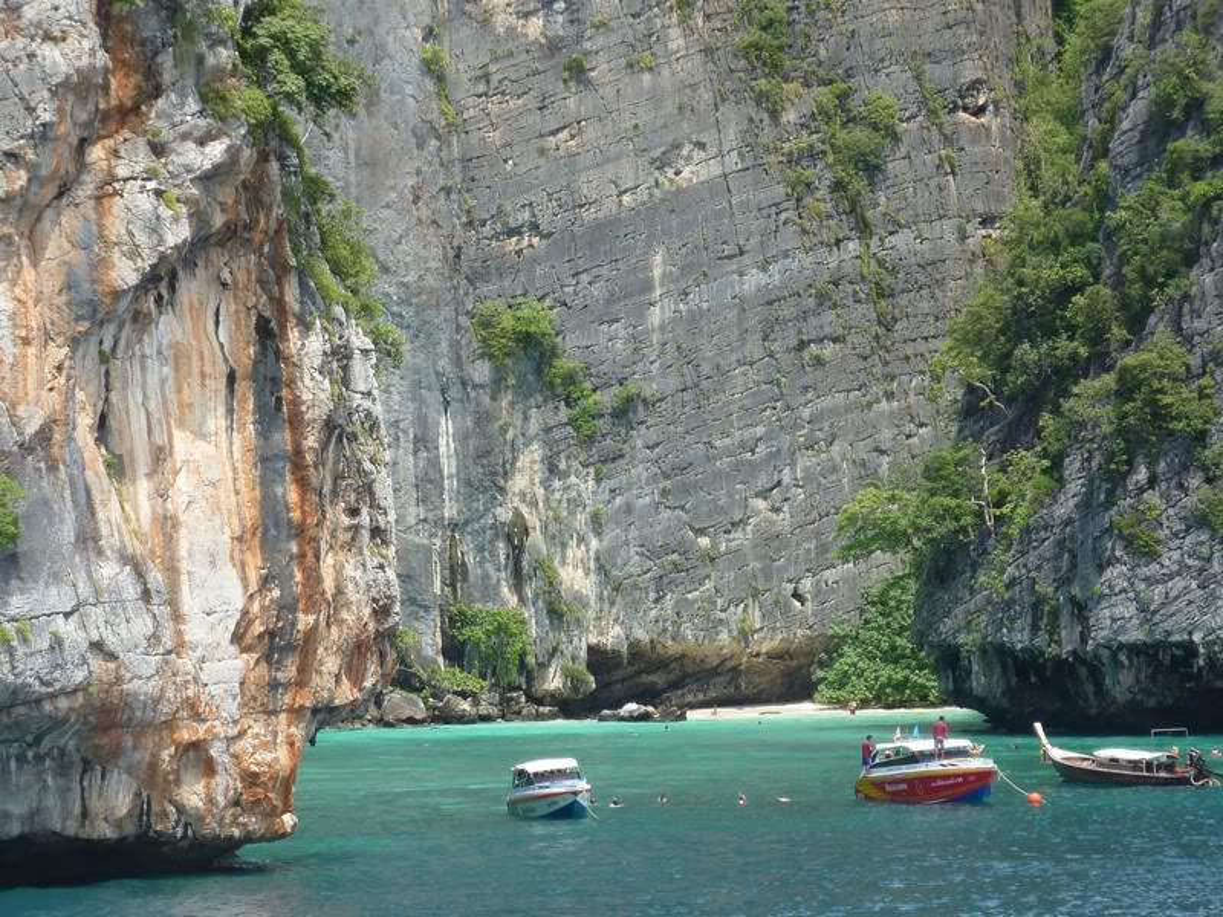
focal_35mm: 165
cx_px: 612
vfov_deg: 9.0
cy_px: 458
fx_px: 5830
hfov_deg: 12.0
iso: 80
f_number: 4.5
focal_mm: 22.5
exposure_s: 1/250
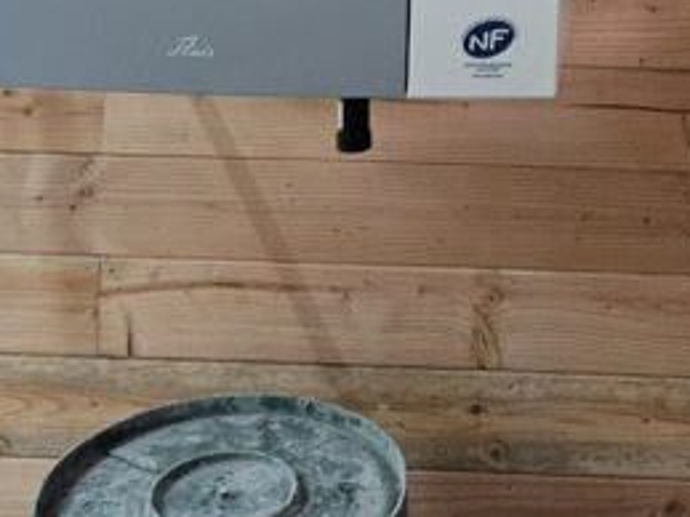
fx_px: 1813
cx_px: 618
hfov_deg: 21.1
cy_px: -434
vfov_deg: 14.2
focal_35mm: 91
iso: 800
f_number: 1.8
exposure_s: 1/100
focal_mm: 5.4
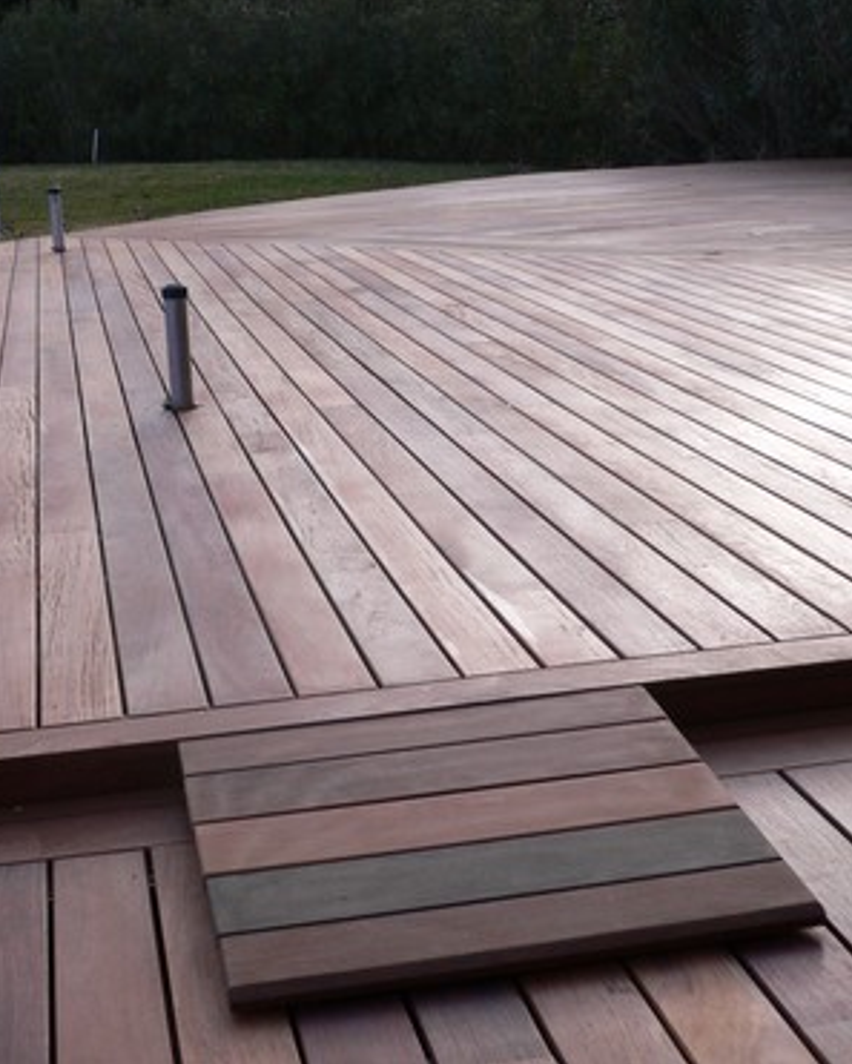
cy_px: 529
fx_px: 1449
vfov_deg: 40.3
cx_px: 330
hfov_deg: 32.6
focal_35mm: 46
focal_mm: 5.8
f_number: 2.8
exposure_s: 1/500
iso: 80
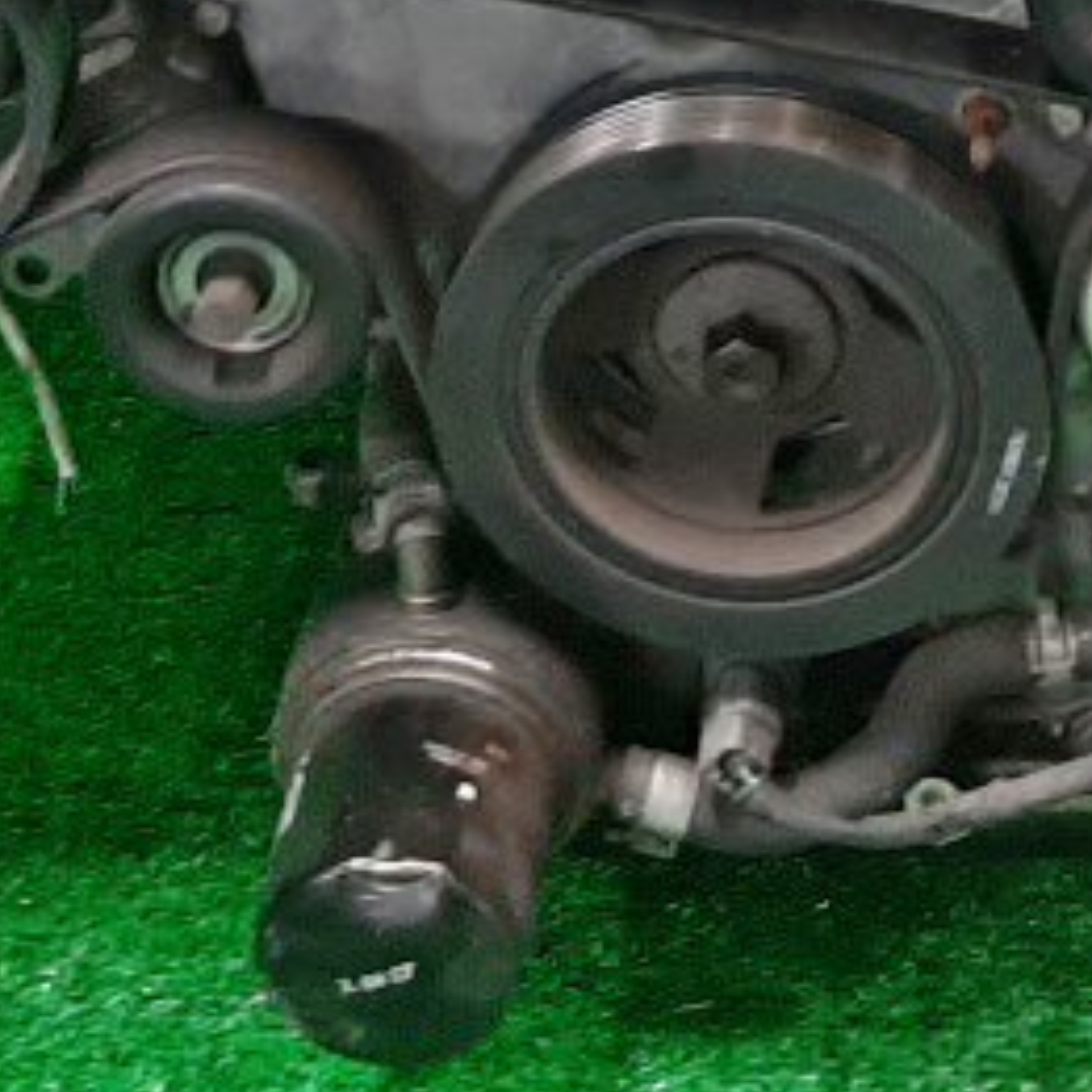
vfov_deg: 13.1
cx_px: 686
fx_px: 4533
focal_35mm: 127
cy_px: -473
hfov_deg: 13.7
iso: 148
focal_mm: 3.93
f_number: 1.7
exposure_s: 1/50
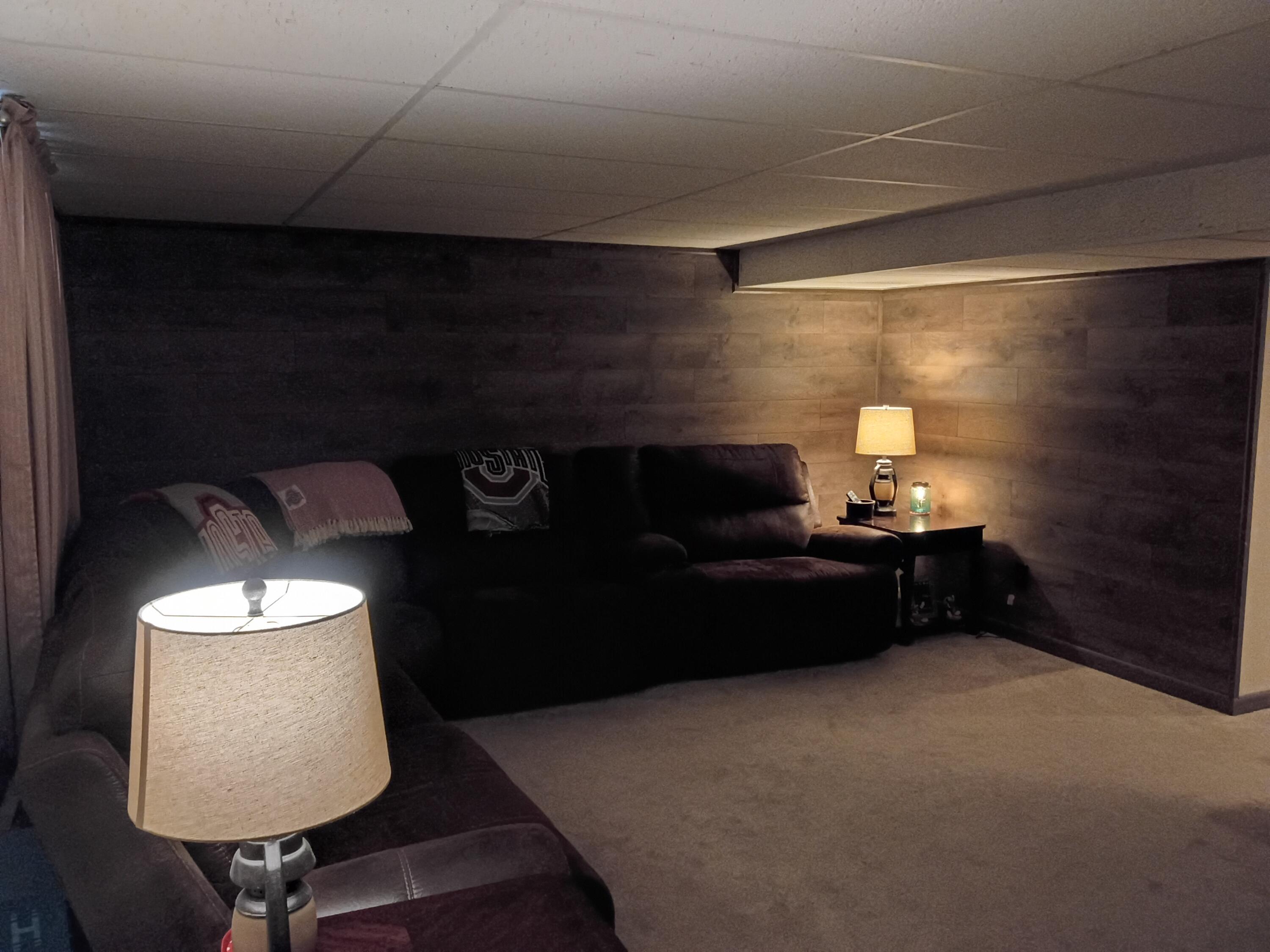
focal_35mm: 28
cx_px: 635
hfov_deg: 63.4
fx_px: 1027
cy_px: 476
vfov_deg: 49.7
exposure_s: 1/24
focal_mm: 3.42
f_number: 2.2
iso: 2208
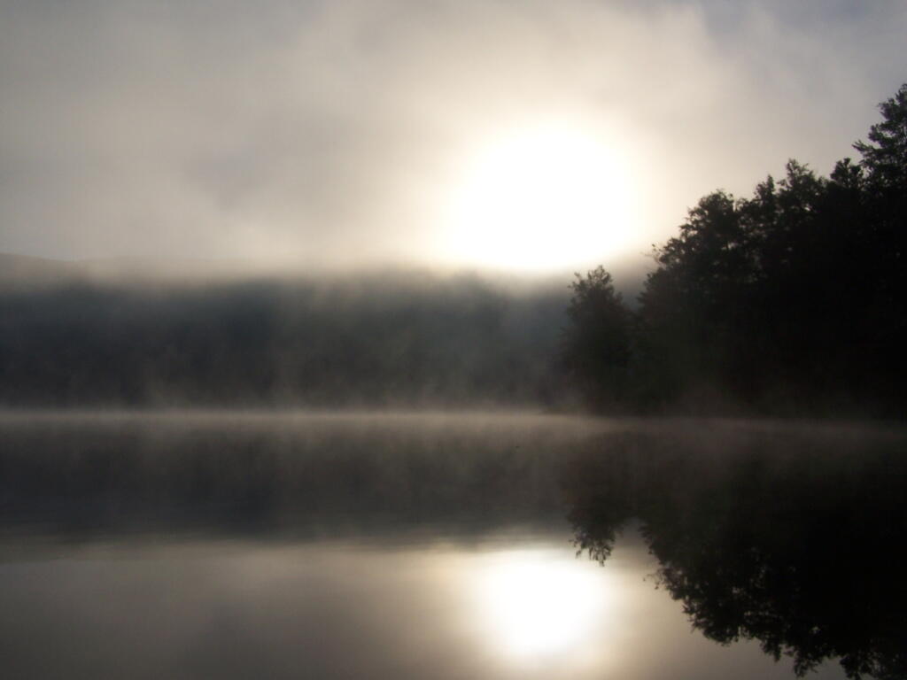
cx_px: 454
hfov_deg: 49.0
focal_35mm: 38
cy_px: 340
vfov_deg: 37.7
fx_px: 996
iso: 80
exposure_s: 1/1600
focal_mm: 6.3
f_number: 5.6
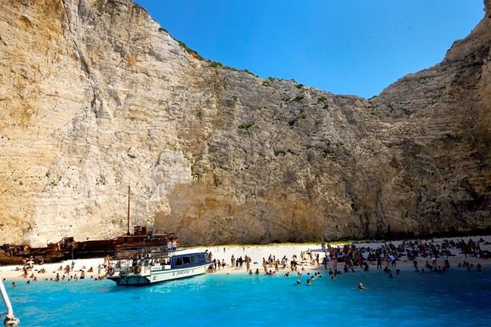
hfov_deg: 81.2
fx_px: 286
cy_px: 164
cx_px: 246
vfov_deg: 59.5
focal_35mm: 21
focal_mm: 14
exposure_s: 1/250
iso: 100
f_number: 14
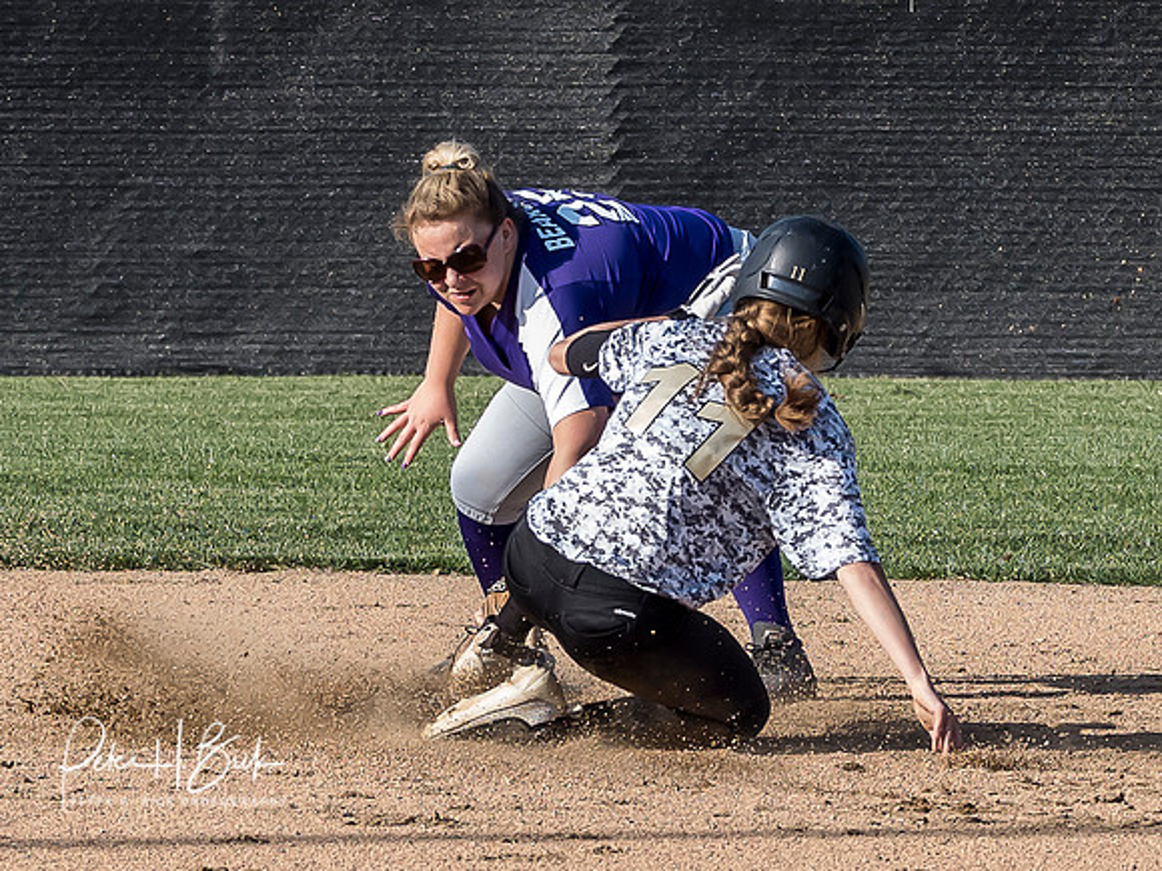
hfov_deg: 4.1
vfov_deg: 3.0
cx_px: 575
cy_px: 447
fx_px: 16407
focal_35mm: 489
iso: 400
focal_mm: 73
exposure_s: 1/1000
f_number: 5
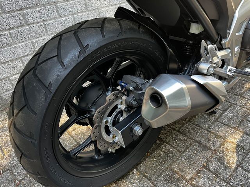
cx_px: 125
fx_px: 188
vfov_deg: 53.1
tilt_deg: -32.9
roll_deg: +7.0
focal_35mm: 26
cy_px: 94
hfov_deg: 67.3
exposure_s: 1/99
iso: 125
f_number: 1.6
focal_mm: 5.1
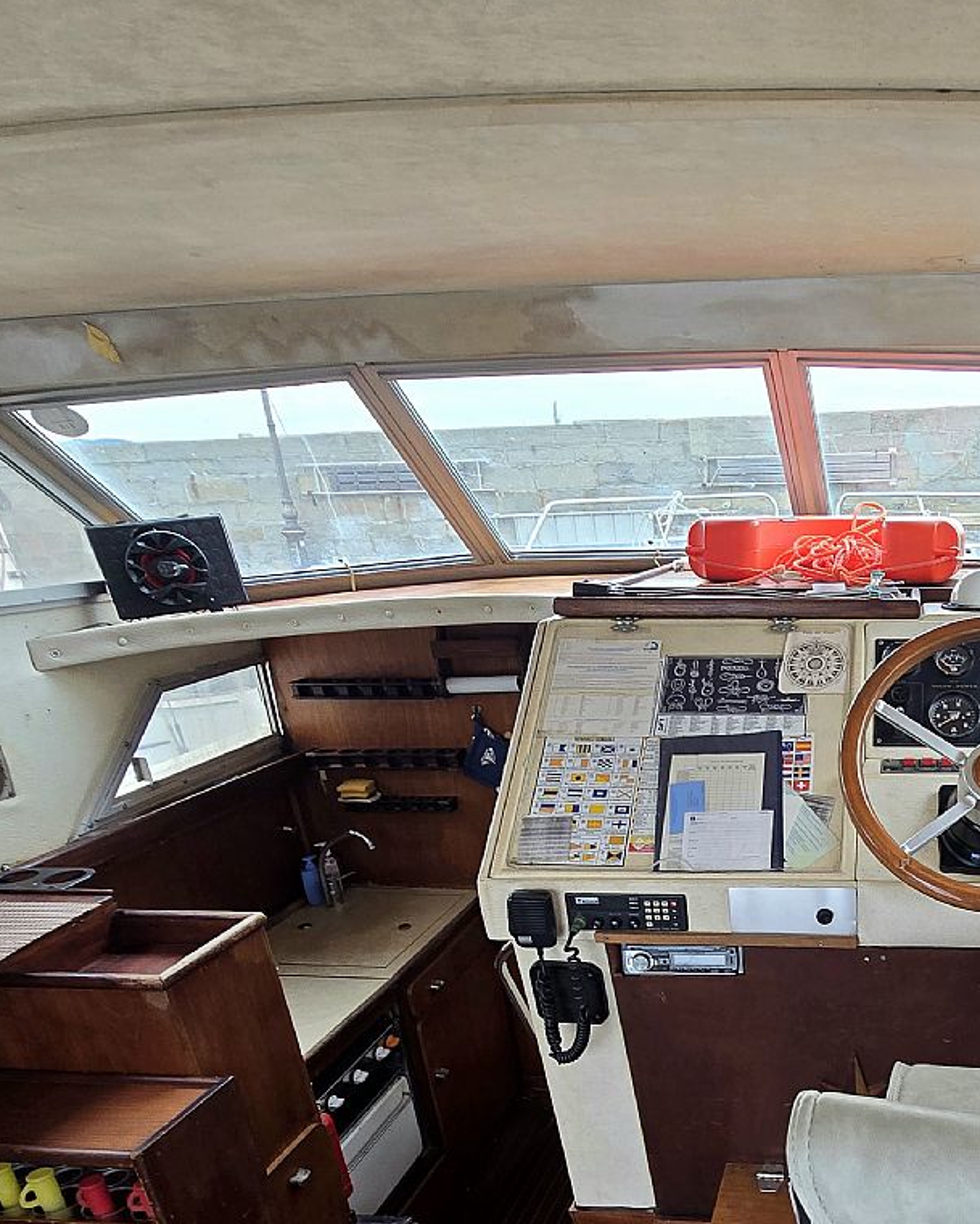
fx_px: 870
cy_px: 941
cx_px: 808
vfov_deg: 65.3
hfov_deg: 54.1
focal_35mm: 24
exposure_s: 1/50.3
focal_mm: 2.2
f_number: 2.2
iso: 80
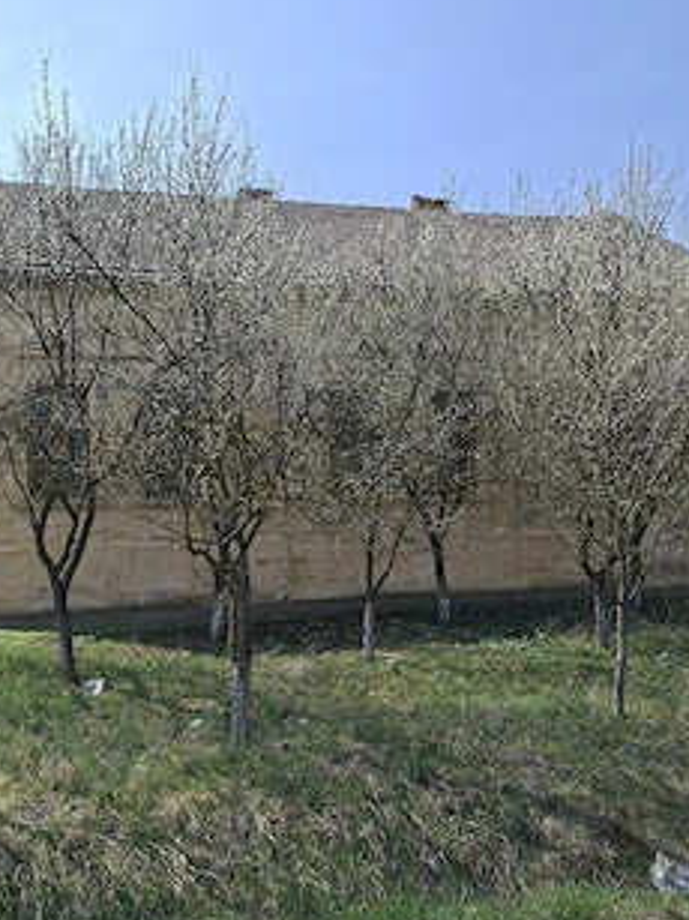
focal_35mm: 30
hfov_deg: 46.7
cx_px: 306
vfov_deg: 59.9
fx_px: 797
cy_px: 503
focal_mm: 5.54
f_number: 1.8
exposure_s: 1/3333
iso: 50
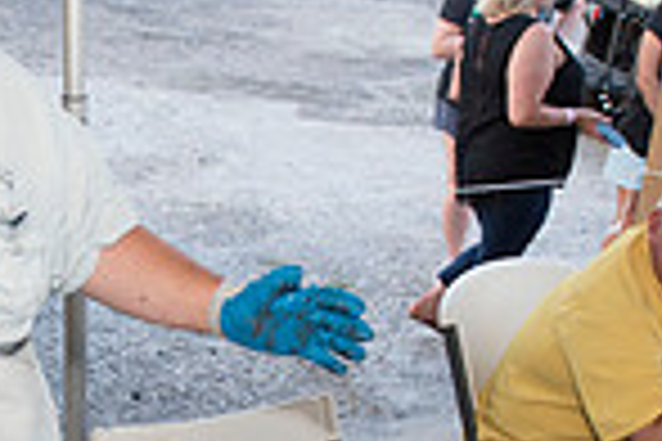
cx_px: 50
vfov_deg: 19.6
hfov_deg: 28.7
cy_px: 457
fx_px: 1232
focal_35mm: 67
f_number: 2.8
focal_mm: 17
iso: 250
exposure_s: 1/250
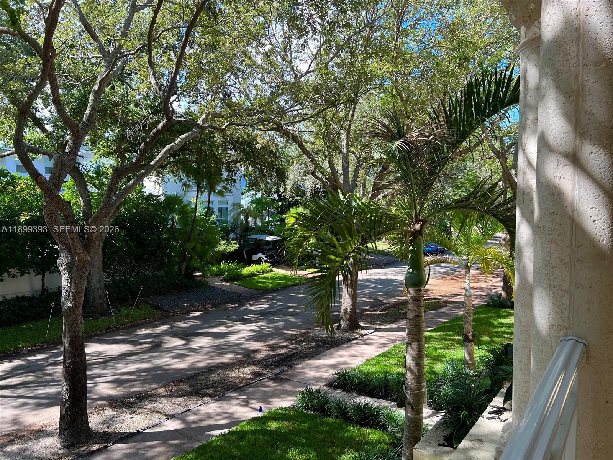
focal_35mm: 26
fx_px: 460
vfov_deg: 53.1
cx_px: 306
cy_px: 230
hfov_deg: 67.3
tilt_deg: -3.2
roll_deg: +0.7
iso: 50
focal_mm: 5.7
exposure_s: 1/552
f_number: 1.5
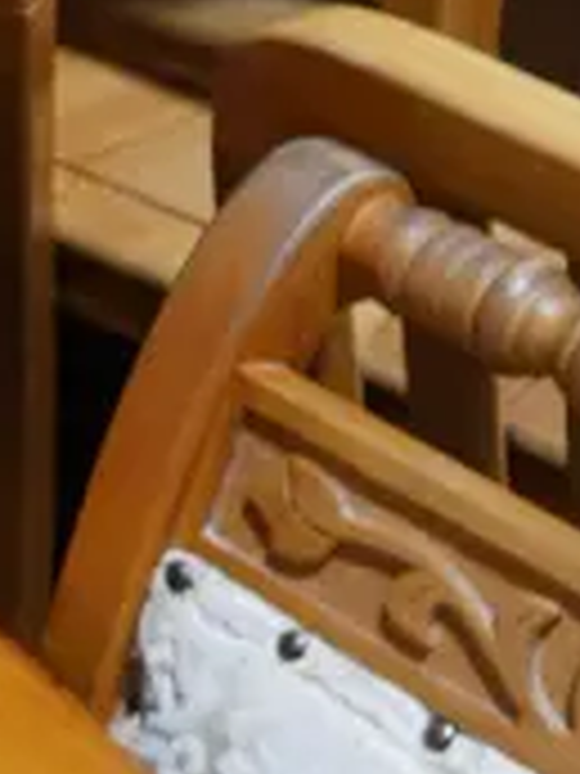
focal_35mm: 167
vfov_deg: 11.6
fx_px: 3731
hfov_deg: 7.9
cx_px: -1066
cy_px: -117
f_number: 3.5
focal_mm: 14
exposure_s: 1/60
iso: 400
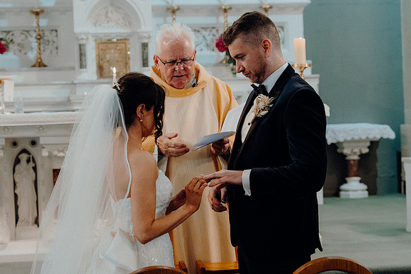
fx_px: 971
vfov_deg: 16.1
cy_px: 137
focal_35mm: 85
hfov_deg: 23.9
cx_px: 206
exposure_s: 1/160
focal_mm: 57
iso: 3200
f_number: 3.5
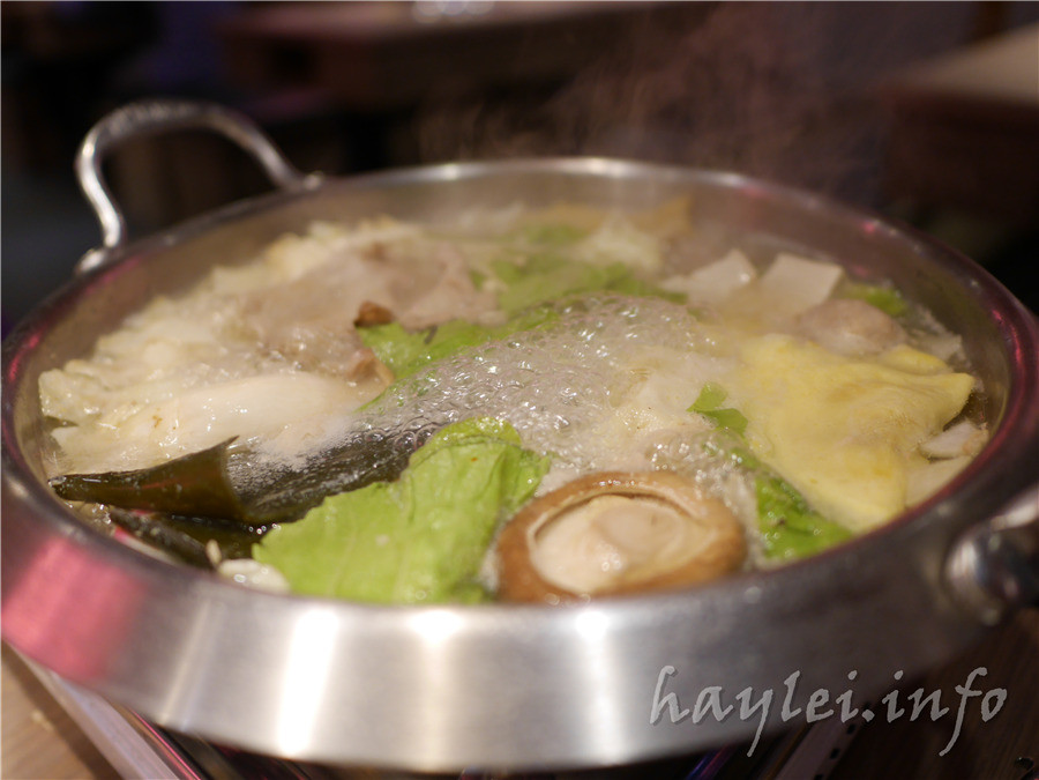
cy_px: 390
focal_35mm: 30
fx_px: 900
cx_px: 520
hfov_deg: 60.0
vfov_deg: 46.8
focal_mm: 15
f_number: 1.7
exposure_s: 1/125
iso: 400
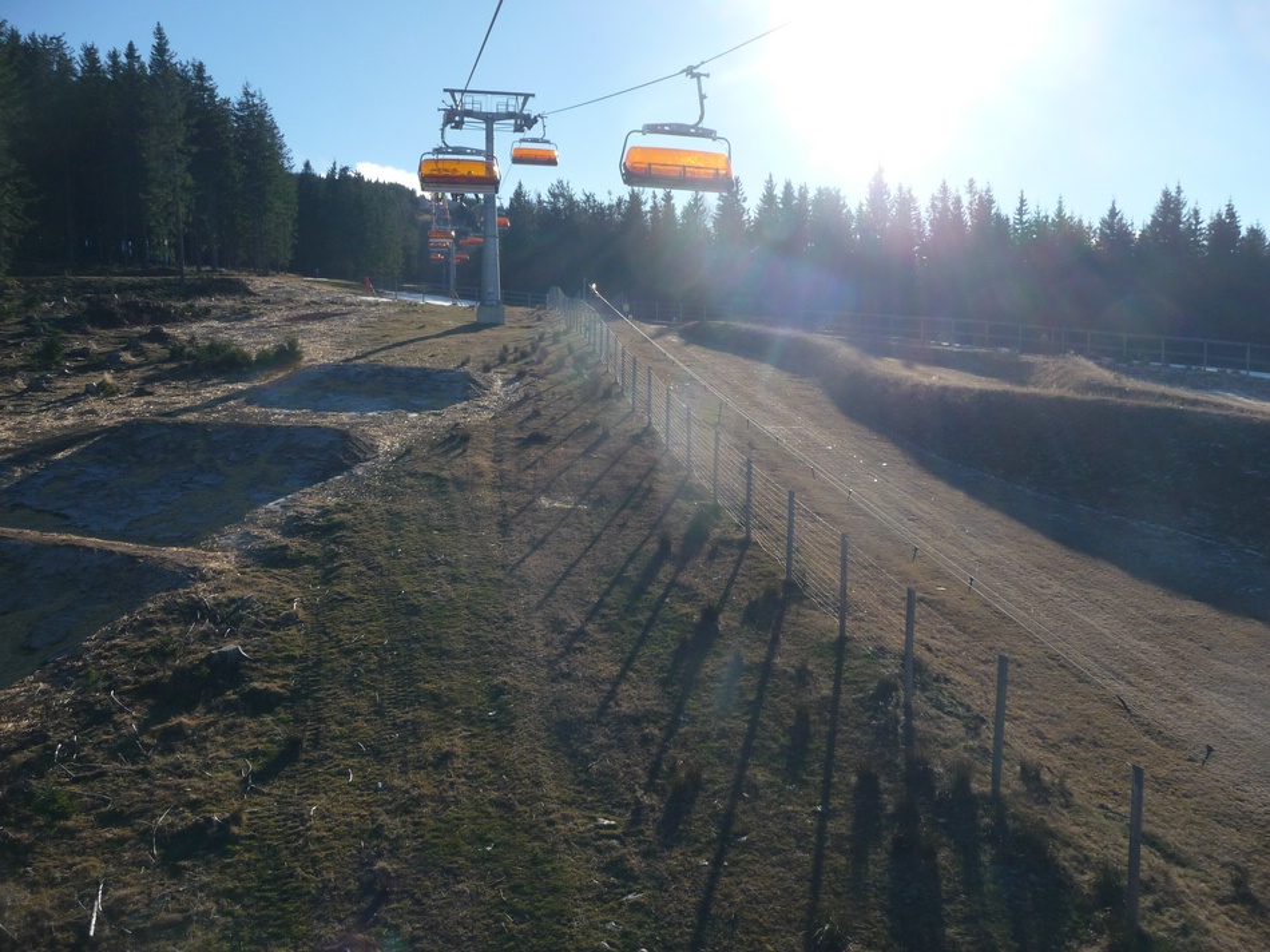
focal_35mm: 28
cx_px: 635
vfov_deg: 49.7
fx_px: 1027
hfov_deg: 63.5
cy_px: 476
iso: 100
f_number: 8
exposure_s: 1/250
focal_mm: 4.7
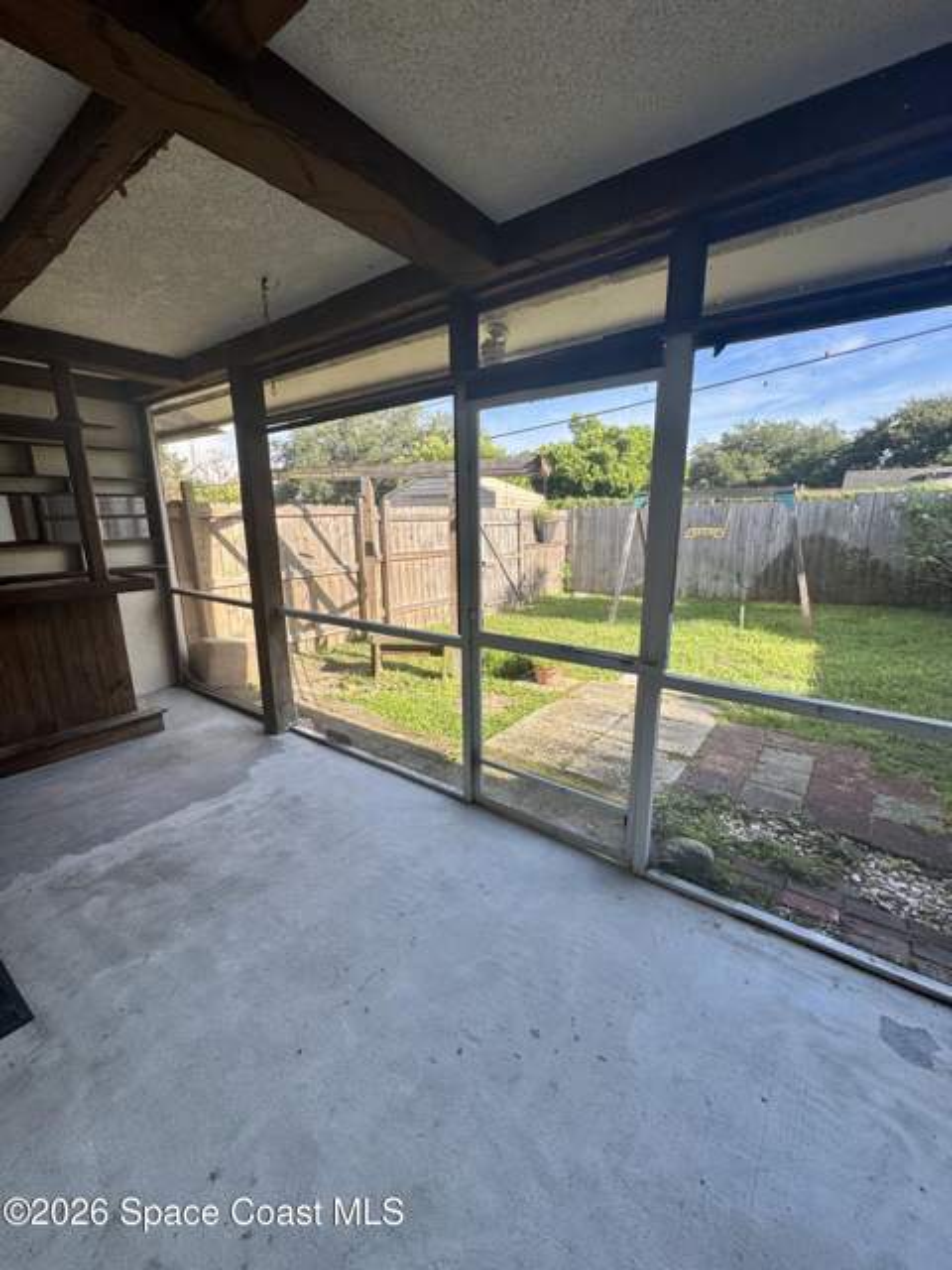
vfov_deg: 102.1
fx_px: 513
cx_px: 476
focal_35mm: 14
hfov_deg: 85.7
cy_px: 635
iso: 40
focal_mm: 2.22
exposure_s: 1/295
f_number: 2.2
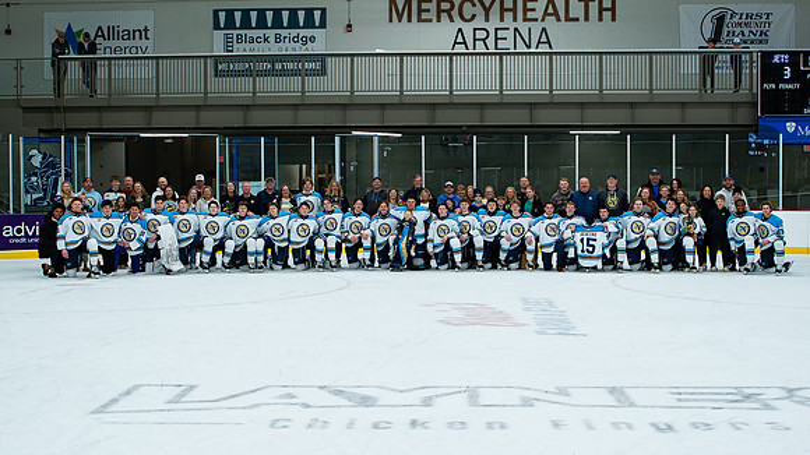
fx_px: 1192
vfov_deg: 21.6
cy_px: 220
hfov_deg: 37.5
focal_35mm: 55
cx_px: 380
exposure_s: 1/250
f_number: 4
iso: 250
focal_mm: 31
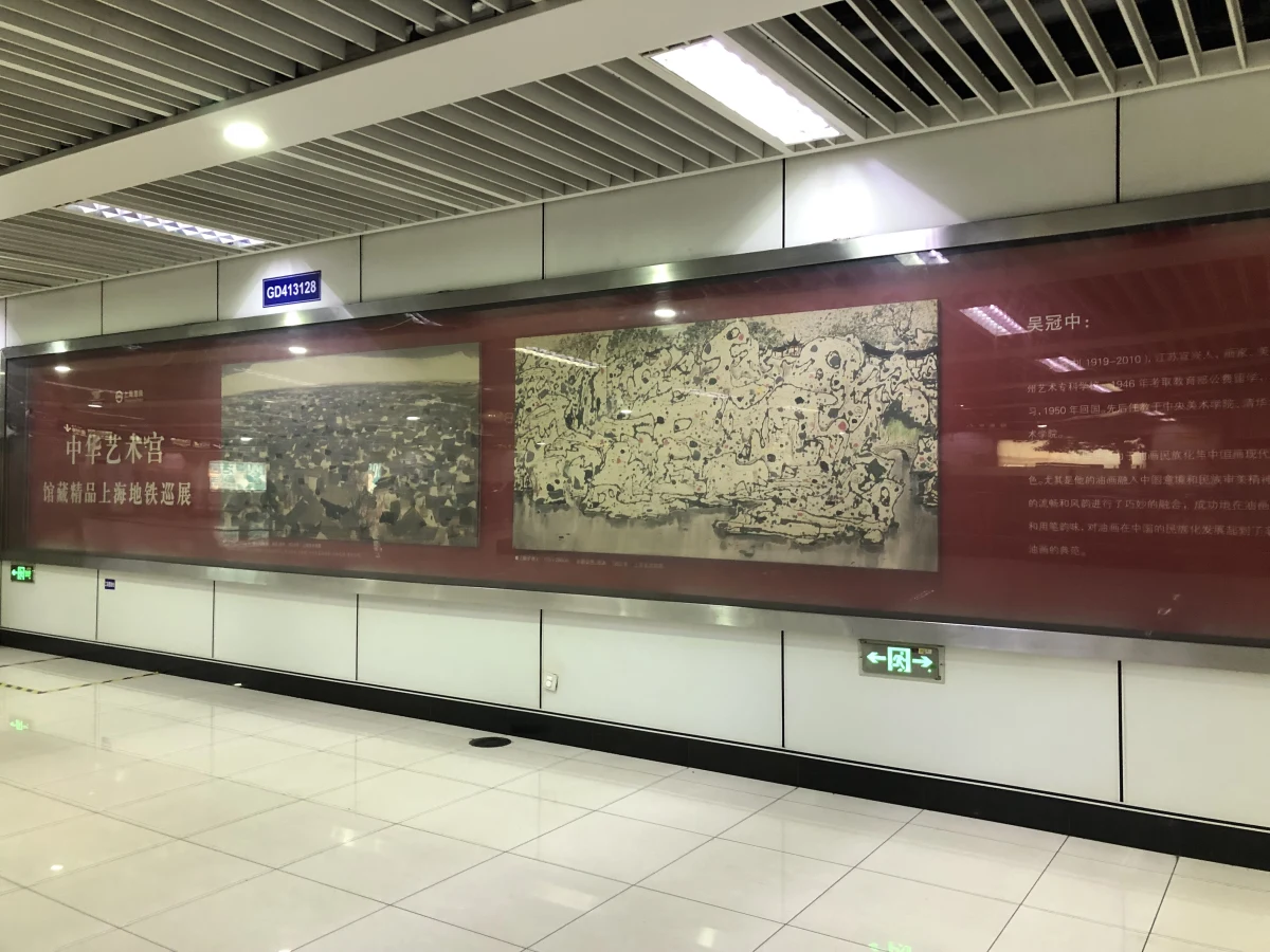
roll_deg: +0.4
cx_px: 635
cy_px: 476
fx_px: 1027
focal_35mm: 28
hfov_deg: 63.4
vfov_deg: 49.7
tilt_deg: +1.6
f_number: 1.8
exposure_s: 1/17
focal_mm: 4
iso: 80
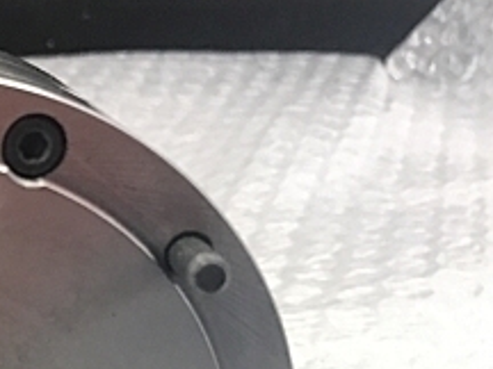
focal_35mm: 83
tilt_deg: -29.5
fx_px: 1182
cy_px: 421
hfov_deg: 21.3
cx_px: -155
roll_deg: +1.2
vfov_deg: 17.1
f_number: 1.8
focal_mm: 3.99
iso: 40
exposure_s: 1/30
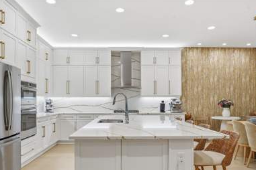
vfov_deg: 44.7
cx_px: 126
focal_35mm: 29
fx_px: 206
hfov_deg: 63.7
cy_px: 104
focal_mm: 23
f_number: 9
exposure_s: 1/160
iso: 400
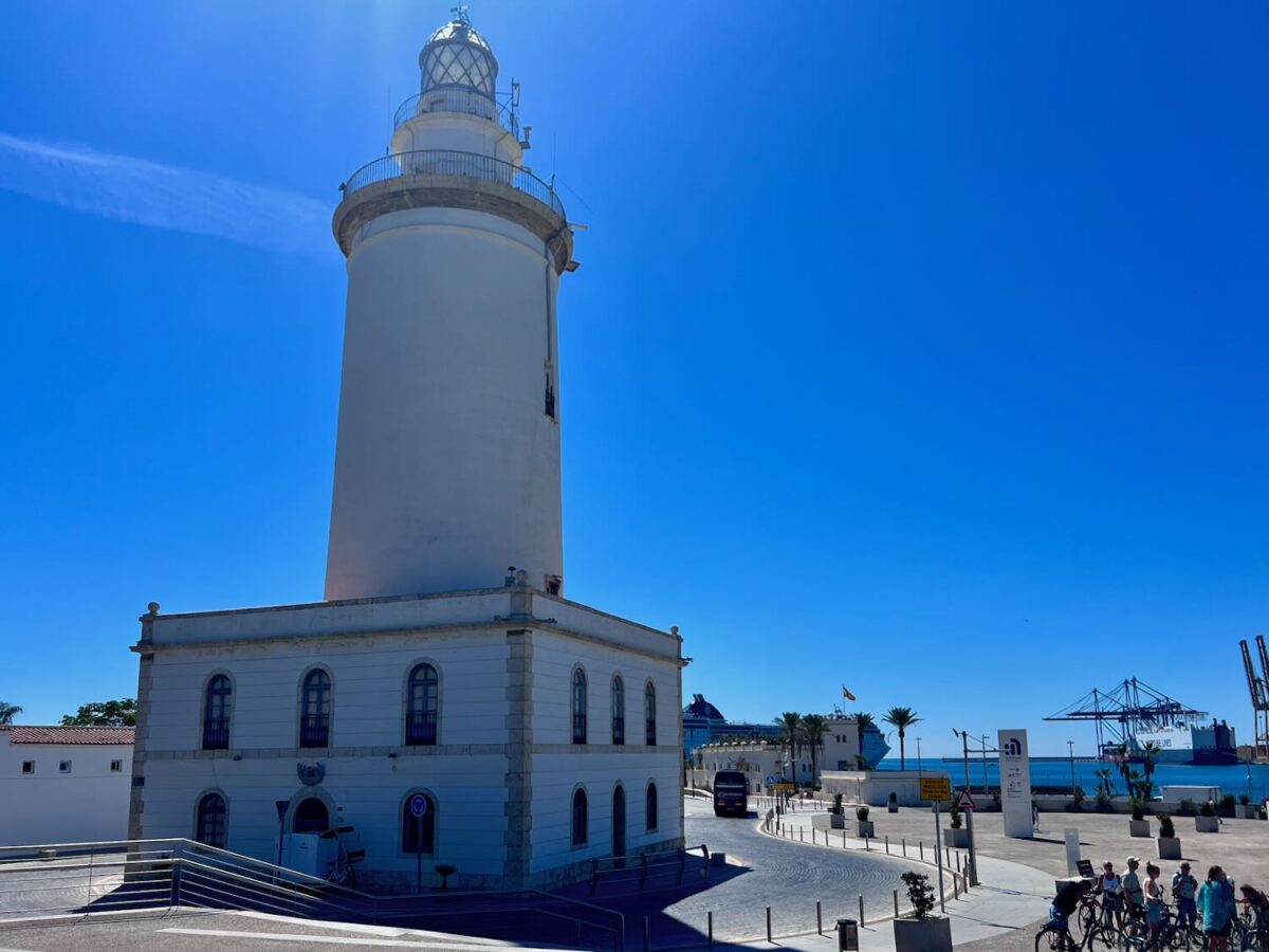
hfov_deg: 67.3
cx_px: 634
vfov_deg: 53.1
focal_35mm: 26
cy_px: 476
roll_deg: +0.3
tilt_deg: +15.0
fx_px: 953
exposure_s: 1/8696
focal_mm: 5.7
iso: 50
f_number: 1.5
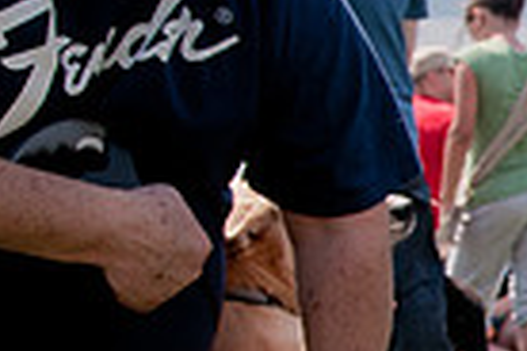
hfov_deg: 12.0
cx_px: 1065
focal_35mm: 151
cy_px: 425
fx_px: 2210
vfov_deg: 9.0
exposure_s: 1/400
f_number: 5.6
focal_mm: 24
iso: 200
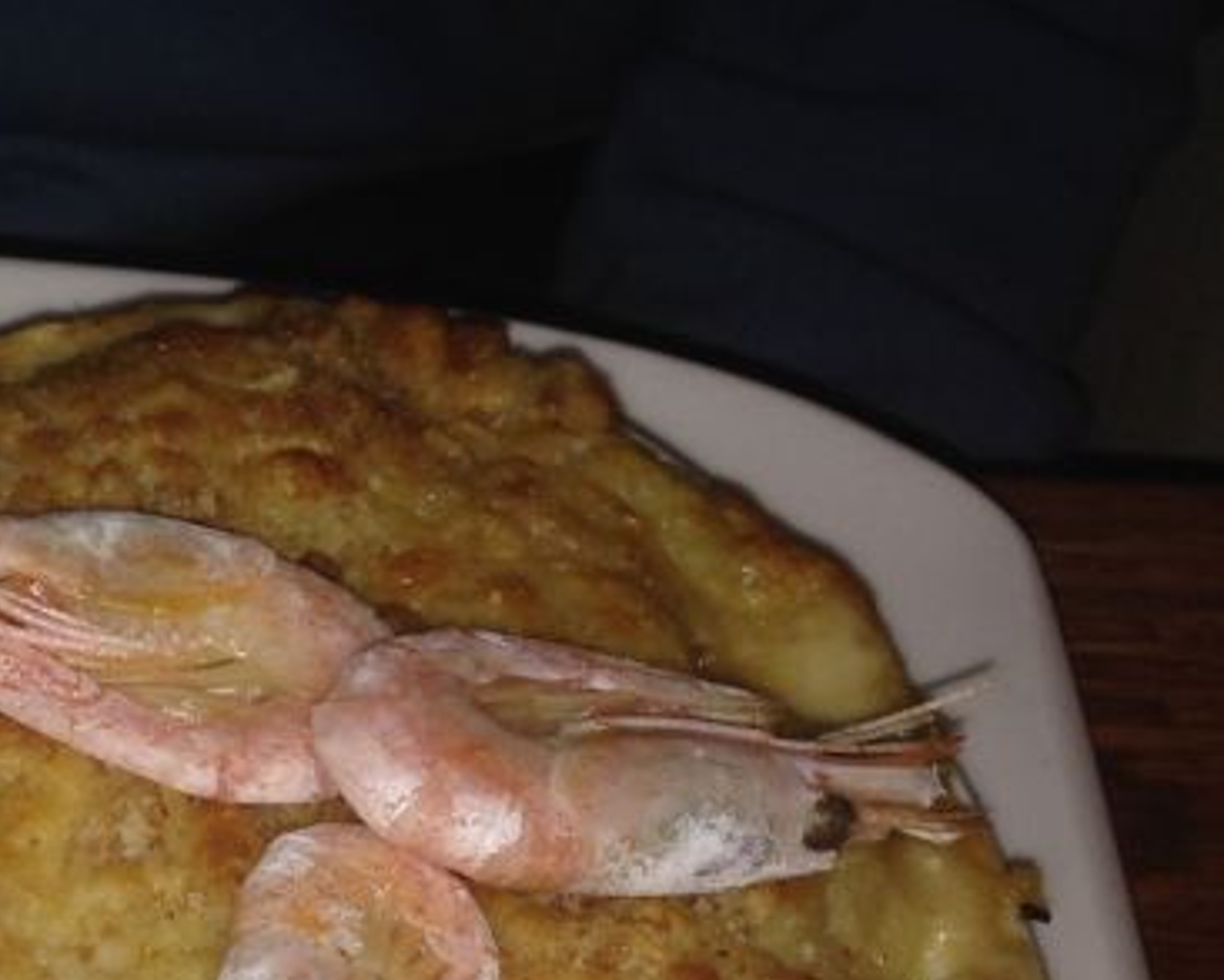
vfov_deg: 16.7
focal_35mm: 90
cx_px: -274
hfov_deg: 19.9
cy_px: 1000
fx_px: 3261
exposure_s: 1/52
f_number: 2.4
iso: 50
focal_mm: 4.12
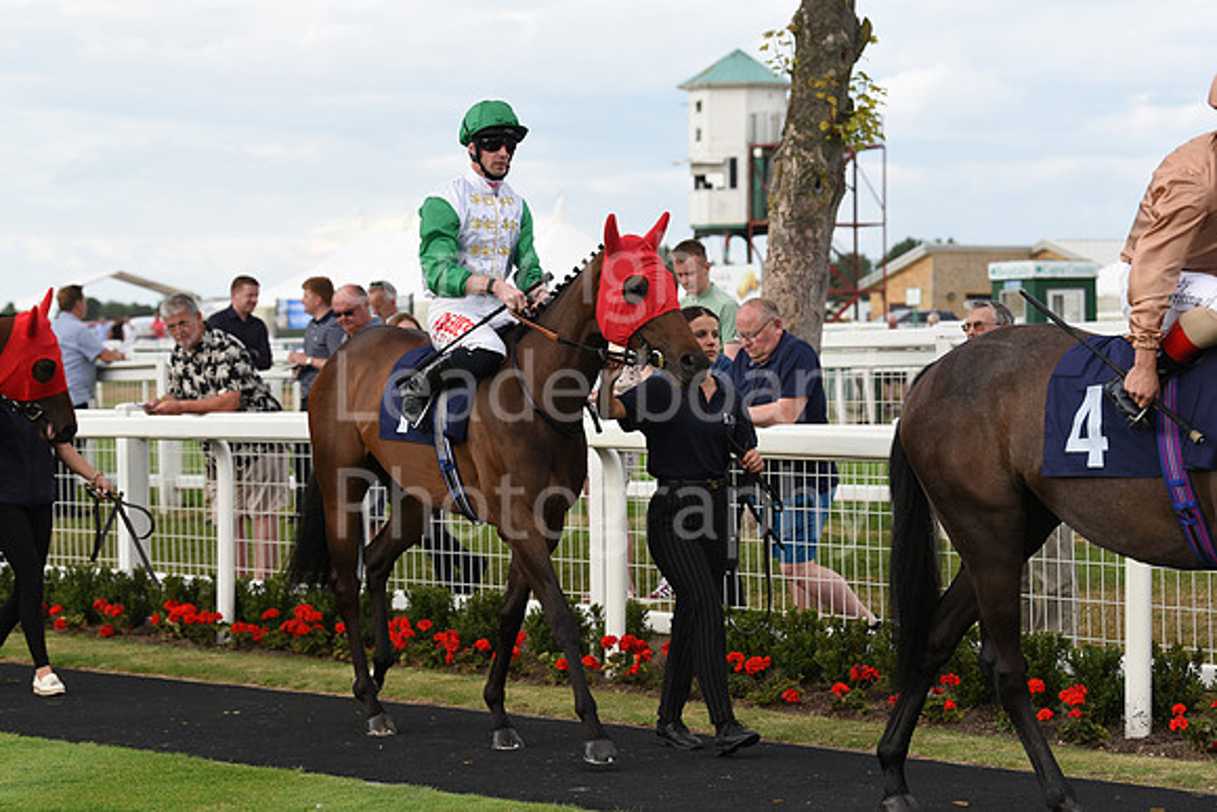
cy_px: 406
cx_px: 608
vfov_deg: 13.4
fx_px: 3449
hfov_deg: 20.0
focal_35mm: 102
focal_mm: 102
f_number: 5.6
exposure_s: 1/1600
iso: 800
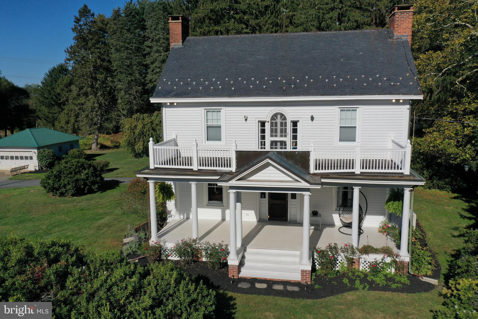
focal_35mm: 28
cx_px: 239
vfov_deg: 46.4
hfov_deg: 65.5
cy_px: 160
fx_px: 372
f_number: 7.1
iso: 100
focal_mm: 10.26
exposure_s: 1/1000
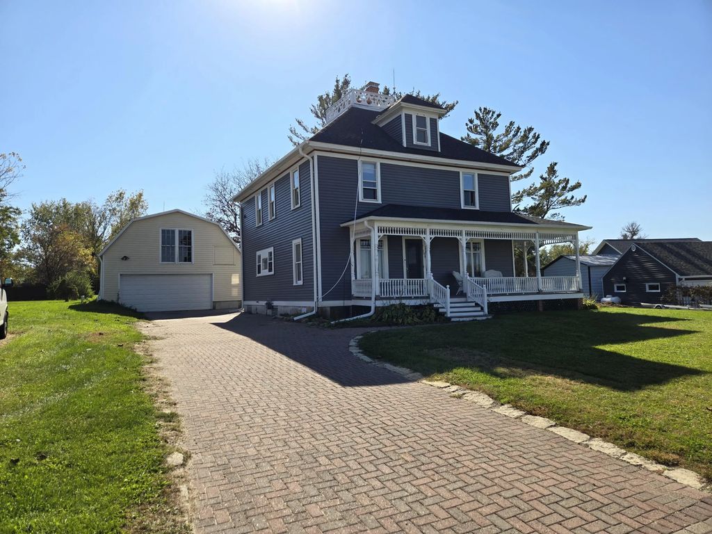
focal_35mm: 23
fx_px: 473
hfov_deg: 73.9
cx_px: 356
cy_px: 267
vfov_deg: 58.9
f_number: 1.8
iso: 25
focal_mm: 5.4
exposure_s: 1/1559
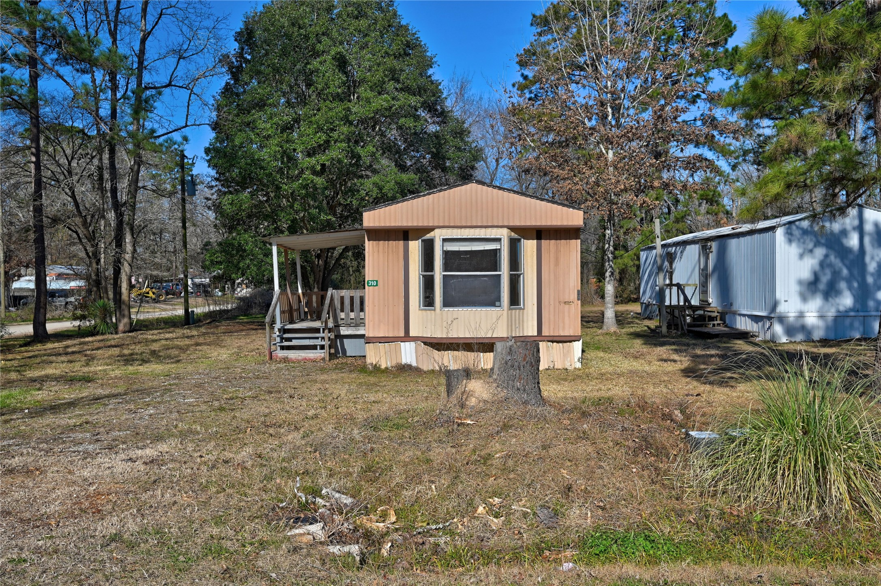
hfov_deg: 62.0
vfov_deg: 43.5
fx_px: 734
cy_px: 293
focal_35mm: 30
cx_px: 440
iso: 400
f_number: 8
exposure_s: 1/800
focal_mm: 30
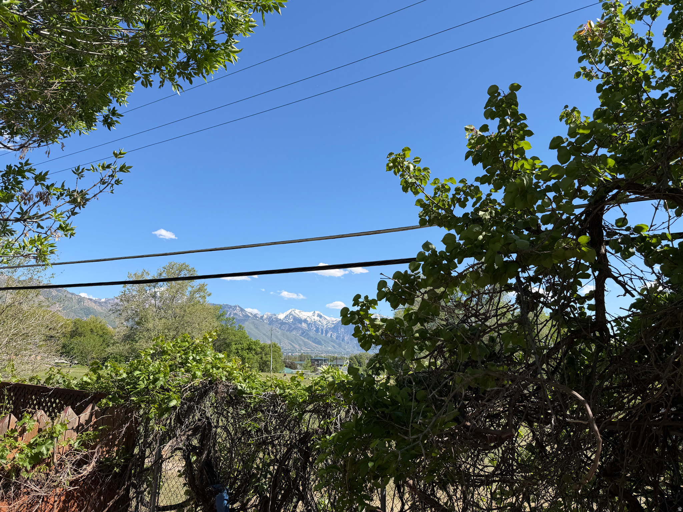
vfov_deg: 56.8
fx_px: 474
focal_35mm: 24
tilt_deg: +12.2
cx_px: 342
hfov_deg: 71.6
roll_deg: -0.6
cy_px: 256
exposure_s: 1/3279
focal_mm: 6.76
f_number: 1.78
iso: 80
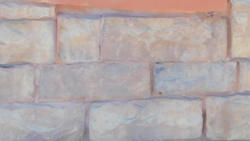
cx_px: 27
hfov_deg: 16.3
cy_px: -97
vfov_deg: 9.0
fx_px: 862
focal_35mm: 130
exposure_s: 1/160
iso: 125
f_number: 3.6
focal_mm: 7.1
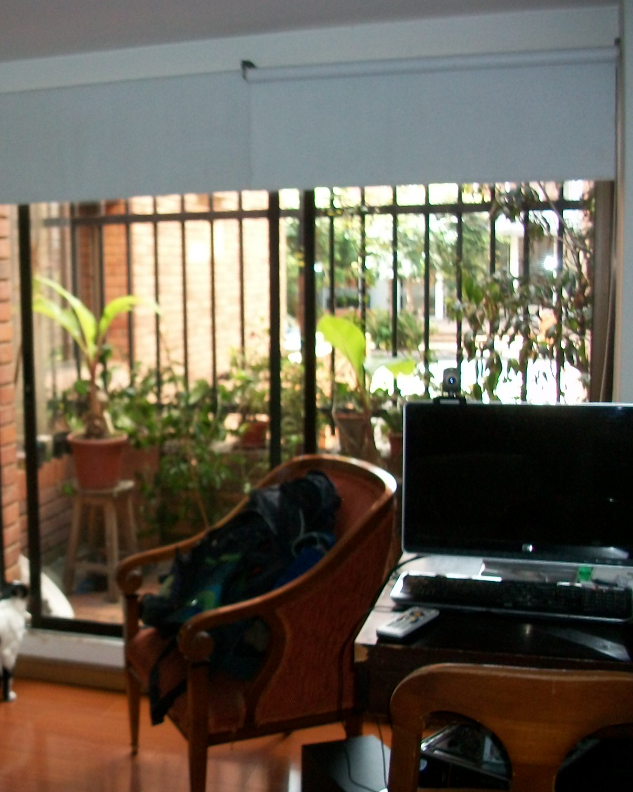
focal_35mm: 45
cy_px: 399
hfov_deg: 32.3
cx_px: 102
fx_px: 1054
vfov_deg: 41.2
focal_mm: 5.7
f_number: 2.8
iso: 120
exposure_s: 1/60
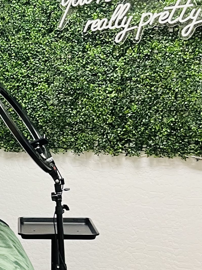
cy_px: 207
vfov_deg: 19.7
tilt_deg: -8.3
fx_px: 770
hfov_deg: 13.5
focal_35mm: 99
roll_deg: +2.1
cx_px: -157
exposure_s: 1/60
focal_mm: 5.1
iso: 250
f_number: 1.6
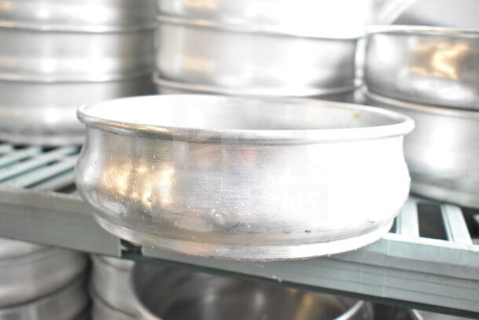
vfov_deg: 34.2
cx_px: 240
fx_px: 519
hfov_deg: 49.5
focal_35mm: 39
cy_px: 160
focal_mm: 26
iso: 1600
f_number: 5
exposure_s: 1/100
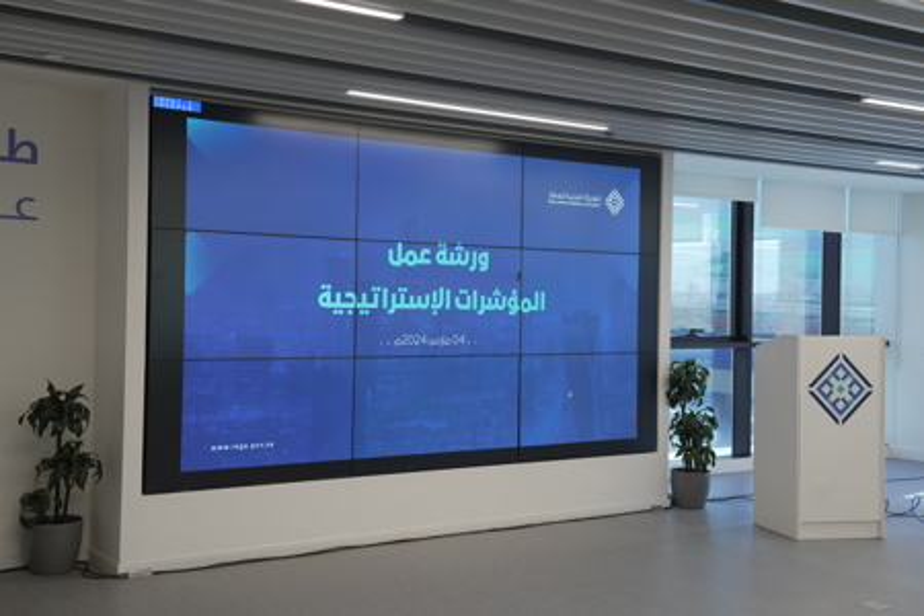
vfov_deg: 29.9
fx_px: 1155
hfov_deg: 43.6
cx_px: 462
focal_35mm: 45
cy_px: 308
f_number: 5
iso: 1250
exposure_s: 1/160
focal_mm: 45
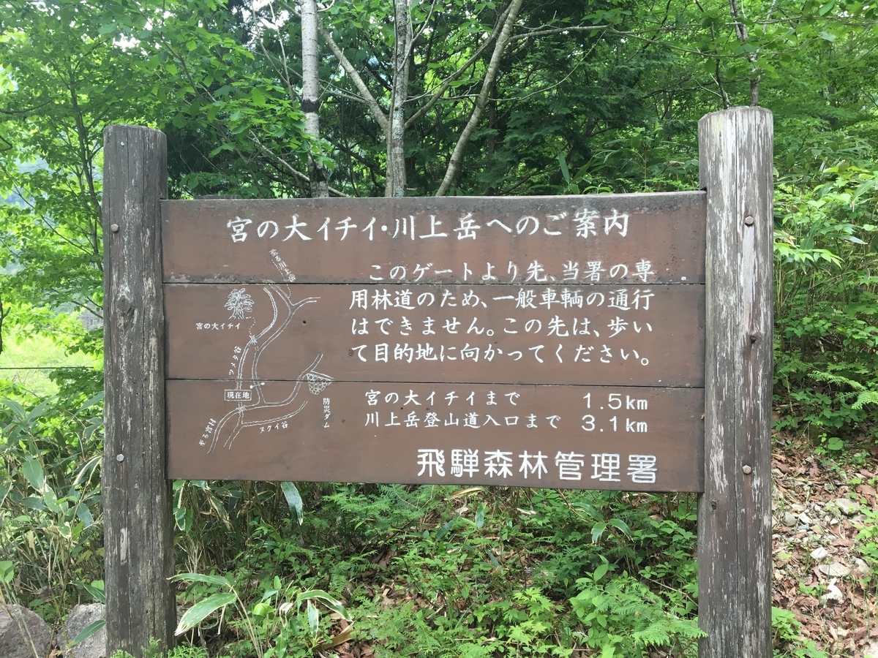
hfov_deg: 61.7
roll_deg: -0.3
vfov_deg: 48.2
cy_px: 329
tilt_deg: +1.1
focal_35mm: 29
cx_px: 439
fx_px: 736
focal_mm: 4.15
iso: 25
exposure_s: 1/40
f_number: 2.2
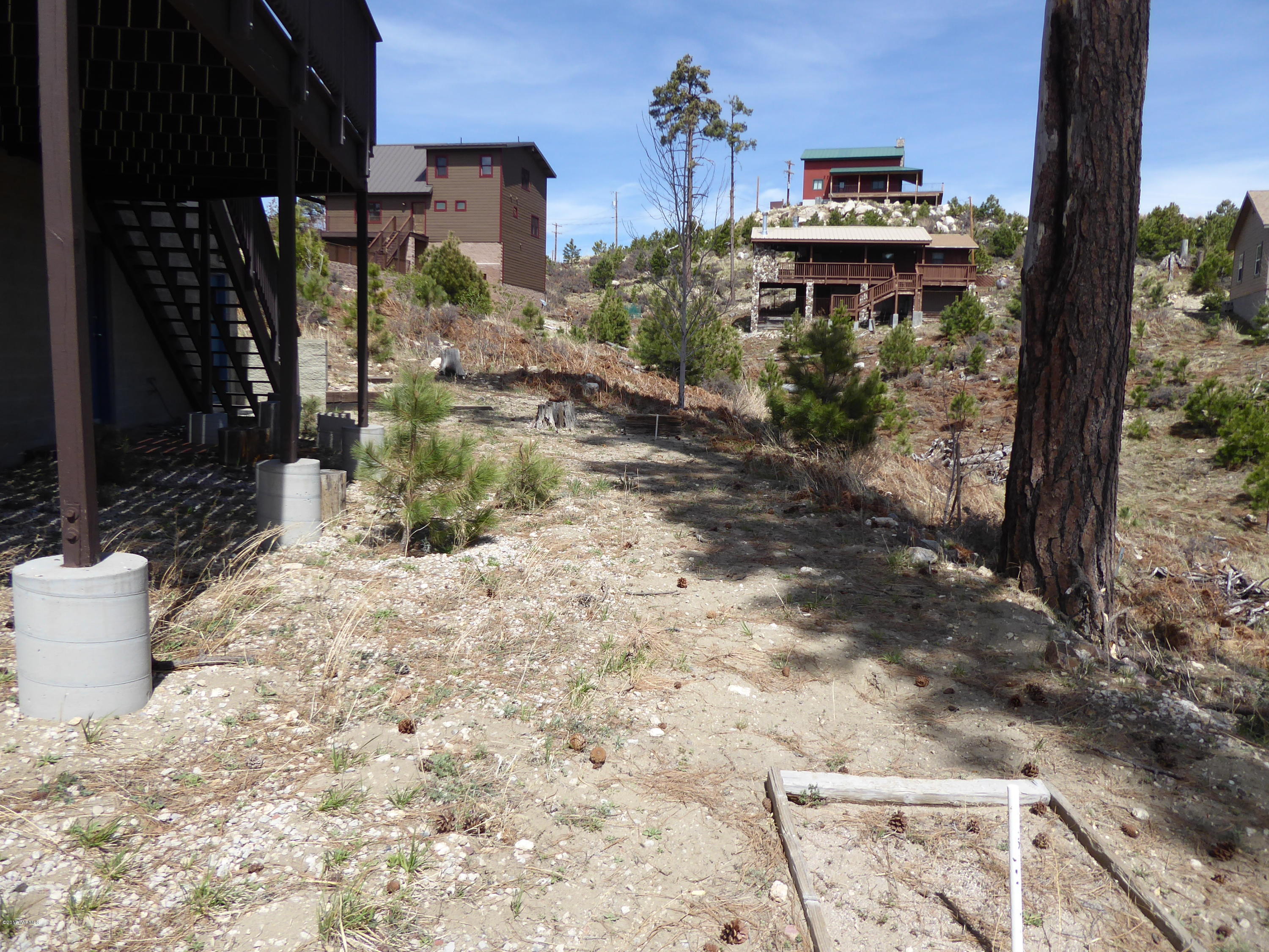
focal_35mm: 25
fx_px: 916
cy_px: 476
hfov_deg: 69.4
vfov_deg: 54.9
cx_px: 634
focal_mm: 4.3
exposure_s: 1/800
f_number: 3.3
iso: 80
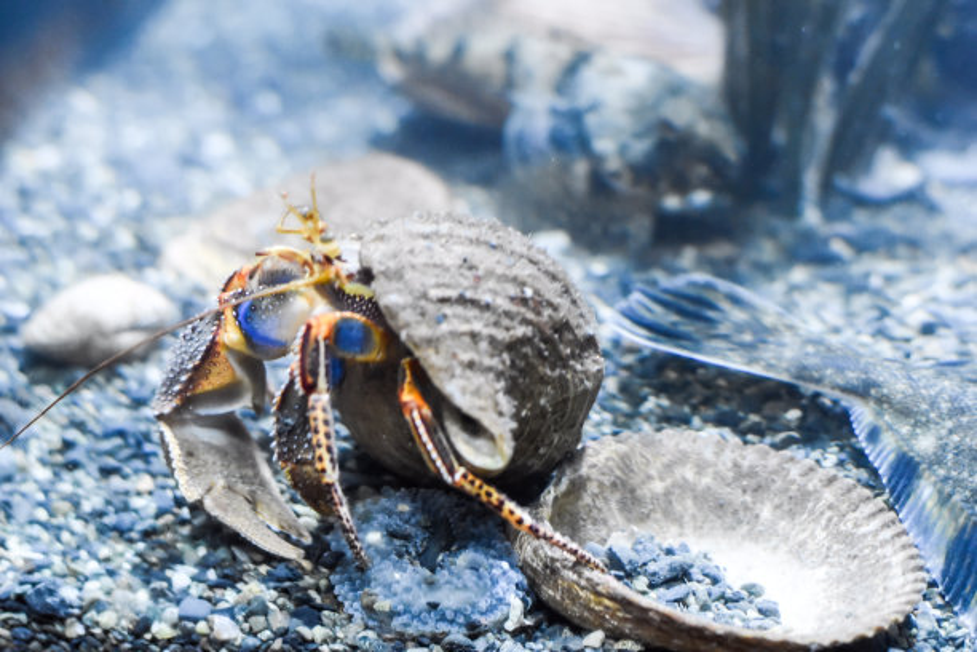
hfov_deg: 27.0
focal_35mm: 75
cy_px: 326
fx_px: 2035
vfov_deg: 18.2
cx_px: 488
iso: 3200
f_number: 3.5
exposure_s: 1/50
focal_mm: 50
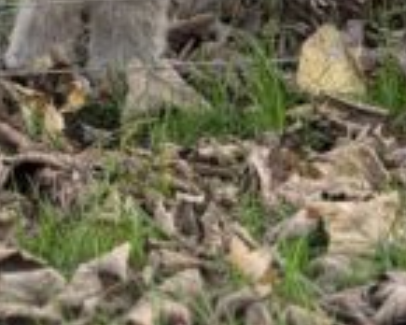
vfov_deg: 6.7
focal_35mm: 225
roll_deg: -1.7
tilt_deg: -4.8
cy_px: -266
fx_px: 2704
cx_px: 568
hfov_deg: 8.4
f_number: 1.78
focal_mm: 6.76
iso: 80
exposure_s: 1/236
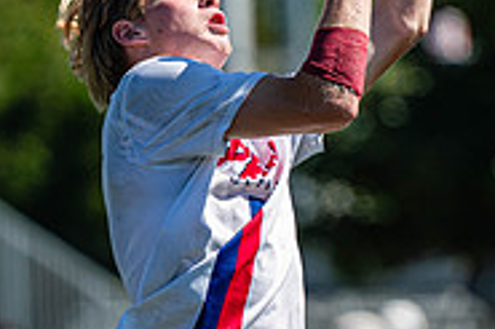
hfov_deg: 2.2
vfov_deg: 1.5
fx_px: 12913
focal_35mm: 940
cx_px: 217
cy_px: 178
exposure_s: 1/2000
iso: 100
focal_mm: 200
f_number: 3.2
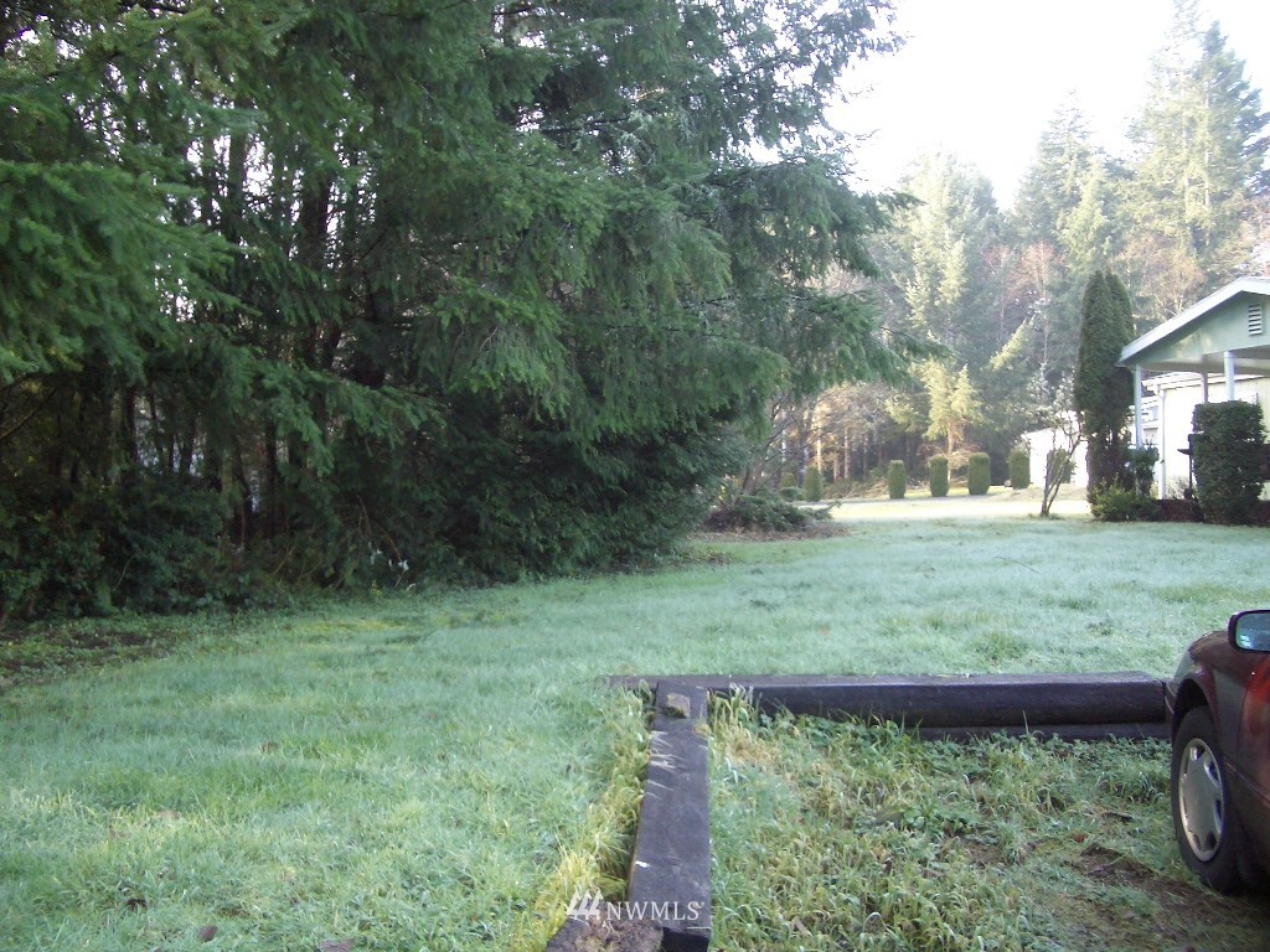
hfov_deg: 52.6
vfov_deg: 40.7
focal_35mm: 35
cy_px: 476
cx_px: 635
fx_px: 1284
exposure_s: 1/60
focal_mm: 5.8
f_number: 2.6
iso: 100
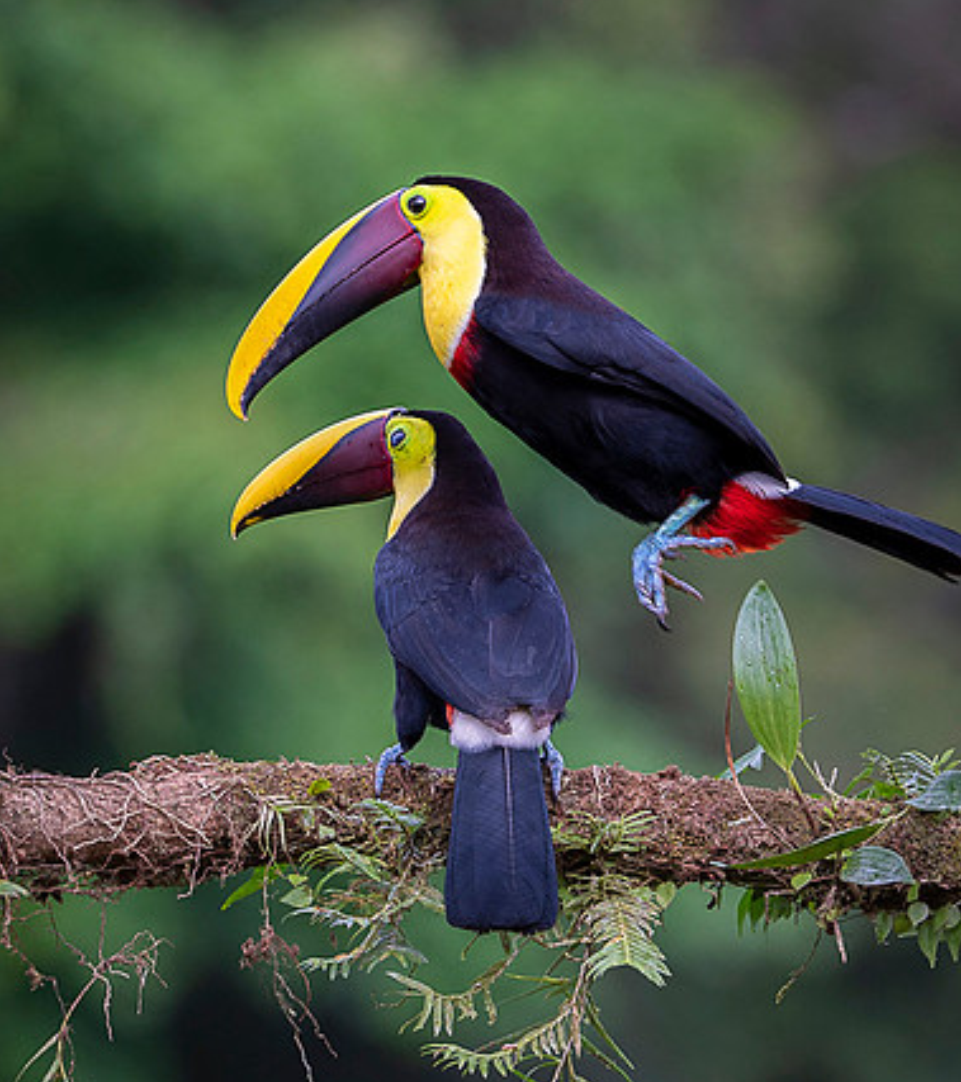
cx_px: 489
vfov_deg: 5.7
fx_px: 10940
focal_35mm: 327
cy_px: 556
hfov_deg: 5.0
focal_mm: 220
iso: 800
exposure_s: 1/1250
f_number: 4
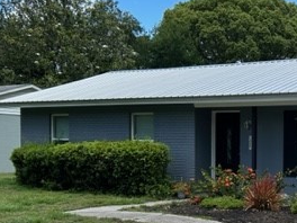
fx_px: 541
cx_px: 303
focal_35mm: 63
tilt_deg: -2.6
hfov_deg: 28.6
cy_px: 177
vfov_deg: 23.0
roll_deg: -1.2
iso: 50
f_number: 1.5
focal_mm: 5.7
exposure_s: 1/2353
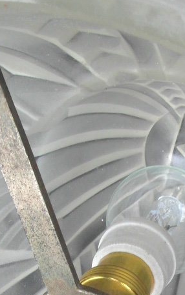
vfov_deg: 17.6
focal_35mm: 114
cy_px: 329
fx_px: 919
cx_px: 140
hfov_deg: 11.5
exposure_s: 1/30
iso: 80
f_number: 5.6
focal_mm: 6.8
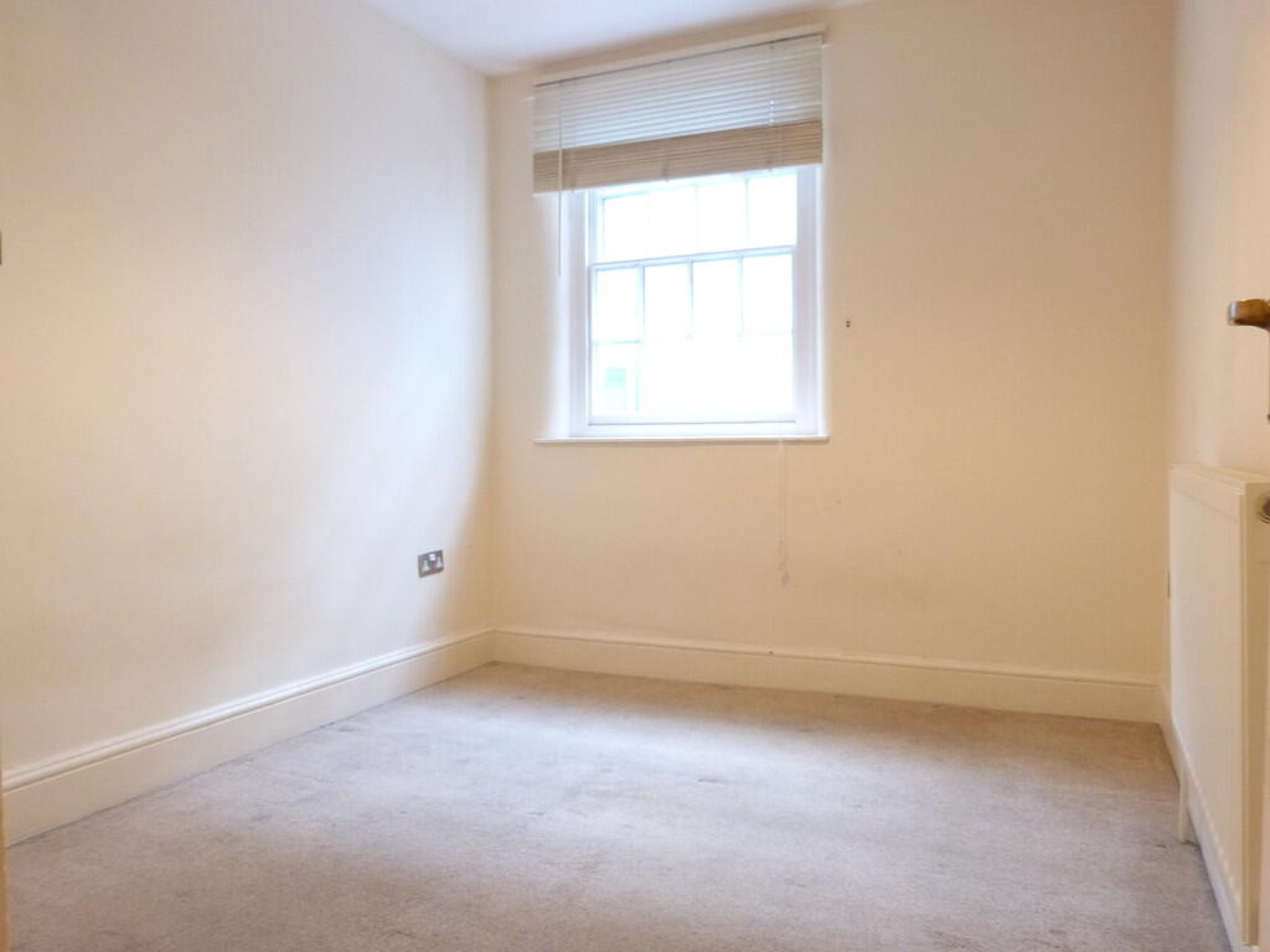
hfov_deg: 69.4
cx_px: 635
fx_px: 917
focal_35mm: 25
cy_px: 476
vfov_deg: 54.9
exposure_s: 1/25
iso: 400
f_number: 2.8
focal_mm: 4.5
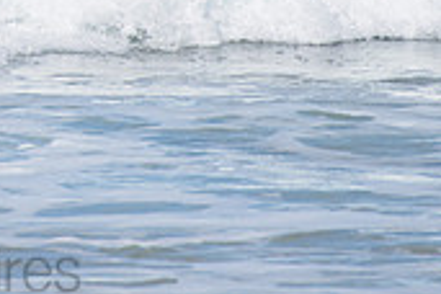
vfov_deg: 0.8
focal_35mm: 1696
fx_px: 20774
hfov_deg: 1.2
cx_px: -119
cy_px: -159
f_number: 6.3
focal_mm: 500
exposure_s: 1/2500
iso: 250
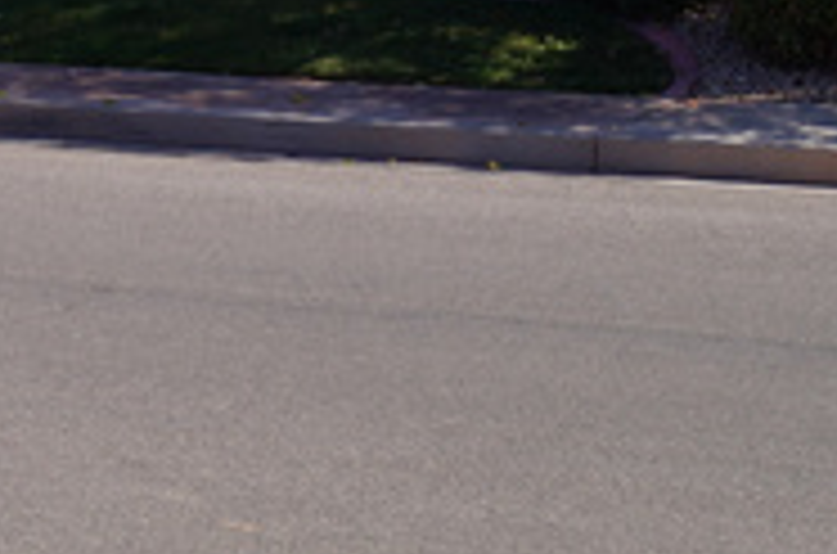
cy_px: -399
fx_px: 2876
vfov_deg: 10.4
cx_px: 86
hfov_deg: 16.3
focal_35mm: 124
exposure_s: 1/125
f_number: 13
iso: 100
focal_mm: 24
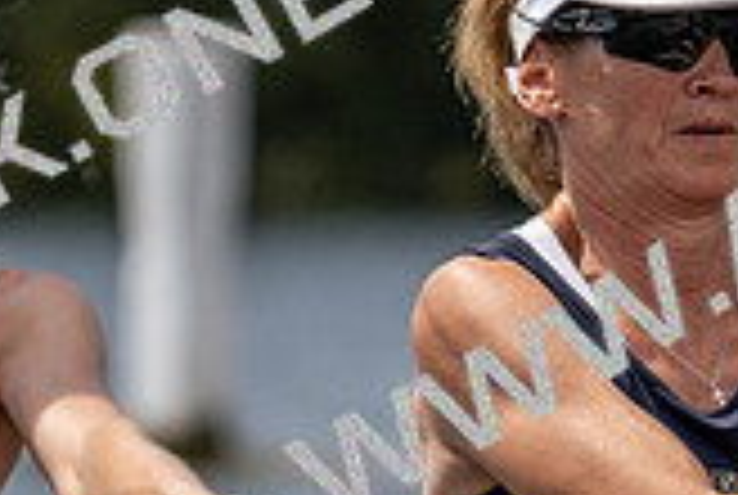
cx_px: 842
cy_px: 529
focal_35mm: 1053
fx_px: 21625
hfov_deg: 2.0
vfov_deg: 1.3
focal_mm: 298
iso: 200
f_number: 5.6
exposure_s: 1/1600
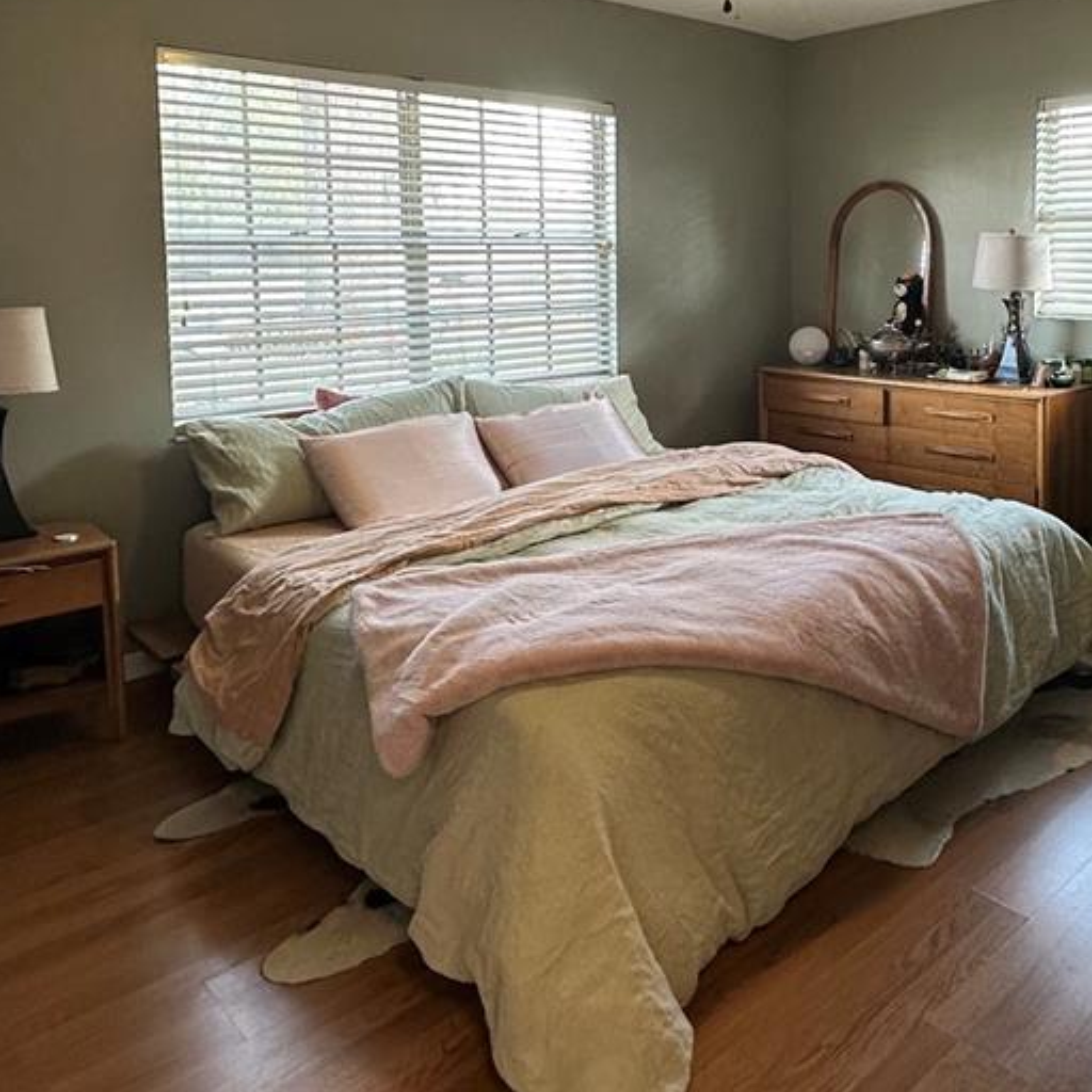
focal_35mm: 29
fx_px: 1035
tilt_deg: -3.2
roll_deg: -2.6
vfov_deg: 54.0
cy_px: 326
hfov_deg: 54.4
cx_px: 738
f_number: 2.2
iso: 160
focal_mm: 2.22
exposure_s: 1/60
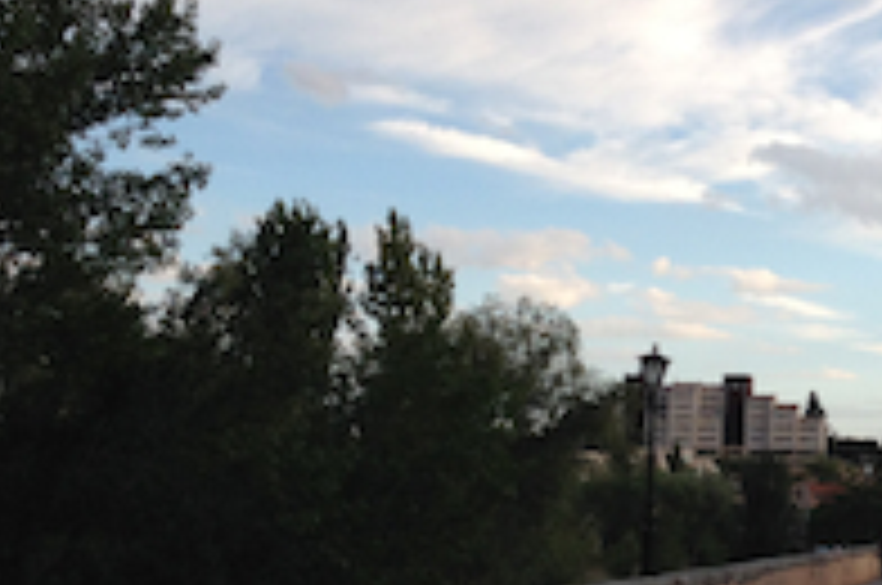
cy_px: 342
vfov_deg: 14.6
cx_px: 900
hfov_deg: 21.1
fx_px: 2275
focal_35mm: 93
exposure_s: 1/542
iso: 50
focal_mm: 4.12
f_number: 2.4
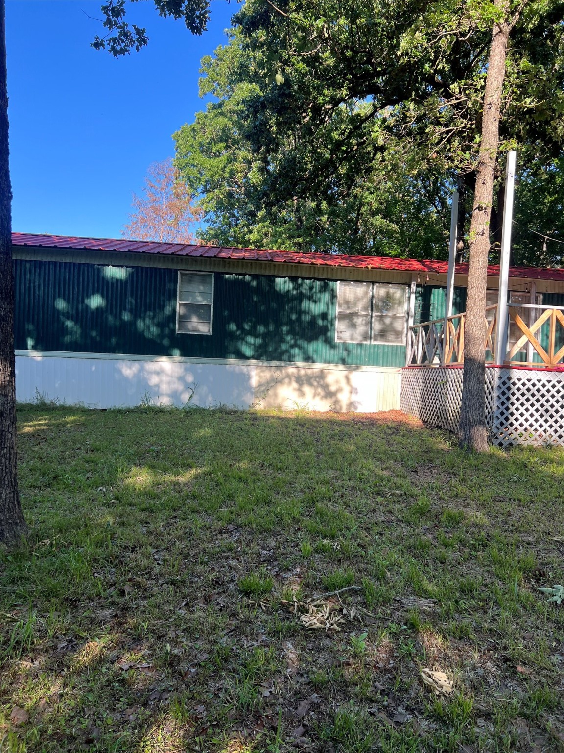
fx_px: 565
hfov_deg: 53.1
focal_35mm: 26
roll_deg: -3.4
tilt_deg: +1.1
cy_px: 376
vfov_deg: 67.3
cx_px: 282
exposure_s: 1/654
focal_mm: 5.7
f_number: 1.5
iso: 50
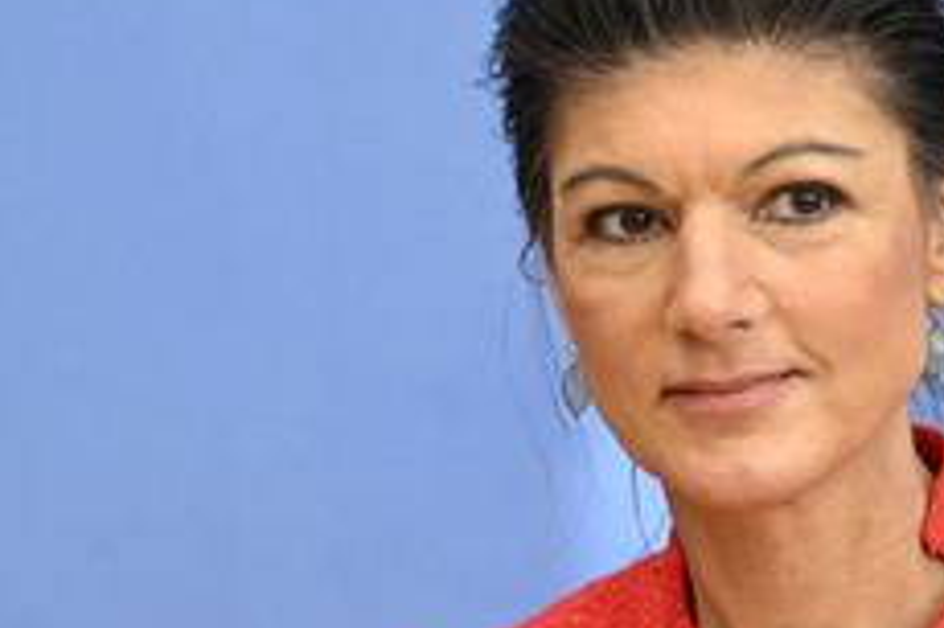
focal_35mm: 147
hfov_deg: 13.9
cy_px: 365
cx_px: 716
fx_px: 3852
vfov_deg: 9.3
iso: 3200
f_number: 4.5
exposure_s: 1/640
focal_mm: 75
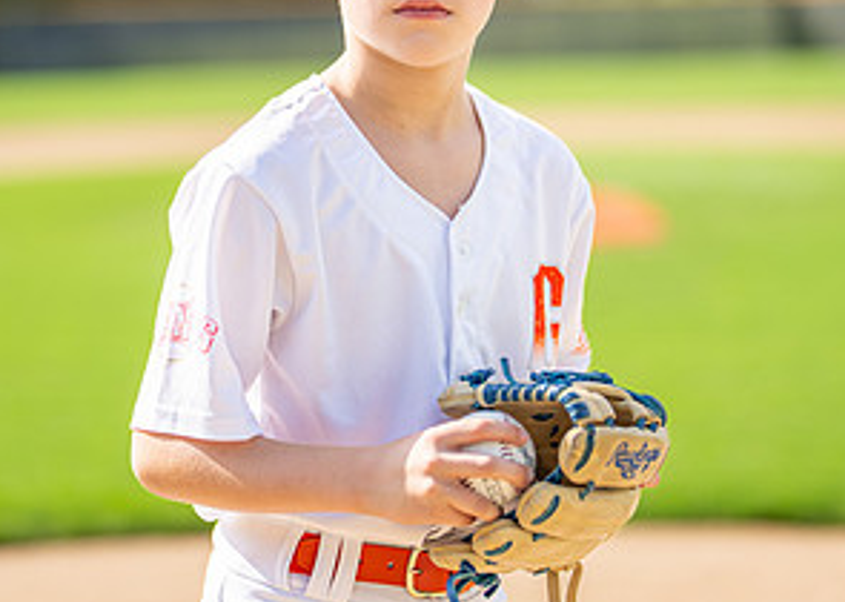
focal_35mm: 115
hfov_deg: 17.4
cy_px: 176
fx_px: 2757
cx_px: 423
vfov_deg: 12.4
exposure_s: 1/5000
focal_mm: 50
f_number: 1.2
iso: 100
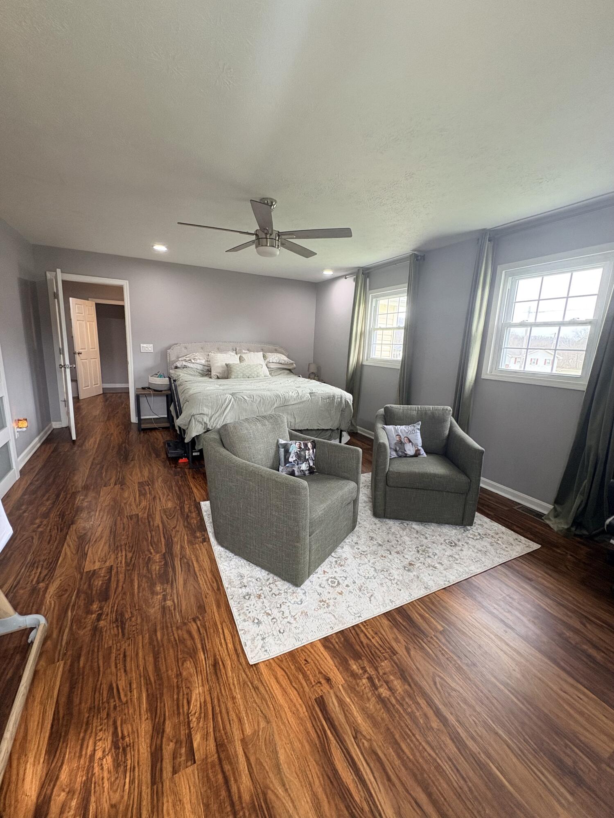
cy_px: 409
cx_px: 307
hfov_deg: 85.7
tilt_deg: -10.7
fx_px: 331
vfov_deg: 102.1
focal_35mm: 14
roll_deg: -2.8
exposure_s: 1/120
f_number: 2.2
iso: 250
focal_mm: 2.22
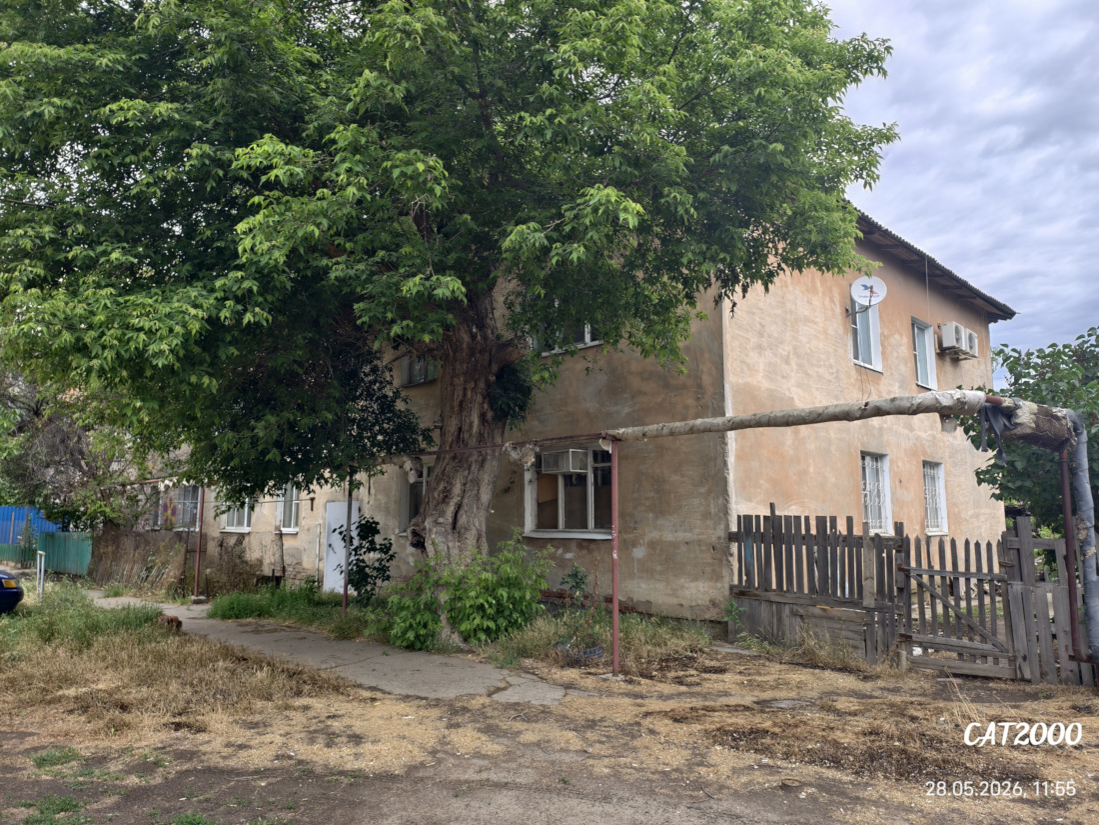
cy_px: 412
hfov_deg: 73.9
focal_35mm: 23
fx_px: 730
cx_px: 550
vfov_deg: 58.9
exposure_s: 1/1140
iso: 72
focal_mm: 6.54
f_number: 1.57
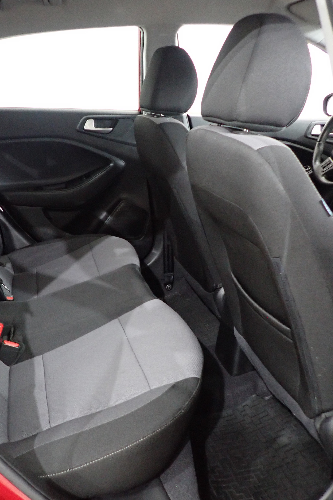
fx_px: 486
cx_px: 112
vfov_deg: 54.4
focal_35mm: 35
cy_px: 252
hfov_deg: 37.5
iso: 500
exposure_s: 1/30
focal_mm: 4.5
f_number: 2
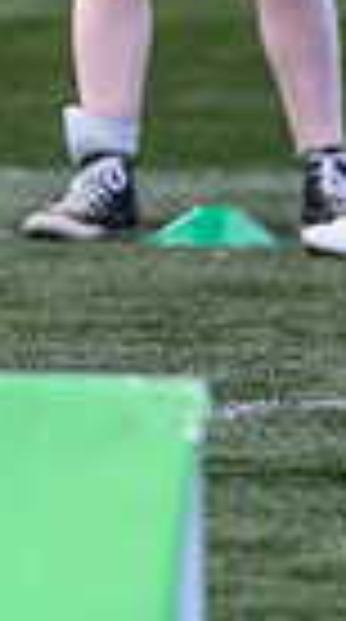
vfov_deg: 2.4
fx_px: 15082
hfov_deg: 1.3
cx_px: -663
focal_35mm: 919
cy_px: -62
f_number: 4
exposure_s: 1/1600
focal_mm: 165
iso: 1600
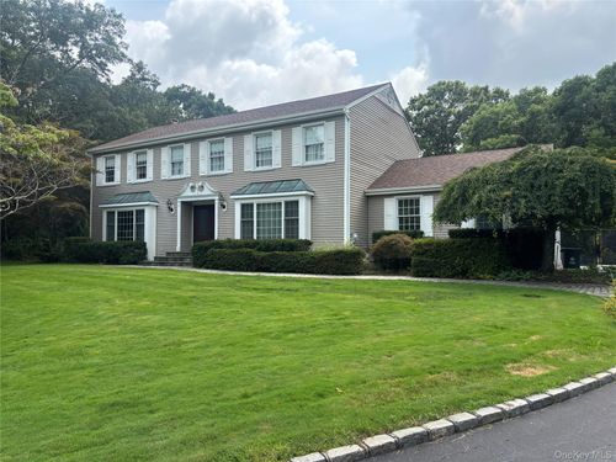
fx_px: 463
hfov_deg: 67.3
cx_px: 308
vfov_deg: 53.1
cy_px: 231
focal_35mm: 26
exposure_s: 1/1477
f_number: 1.6
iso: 50
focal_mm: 5.96
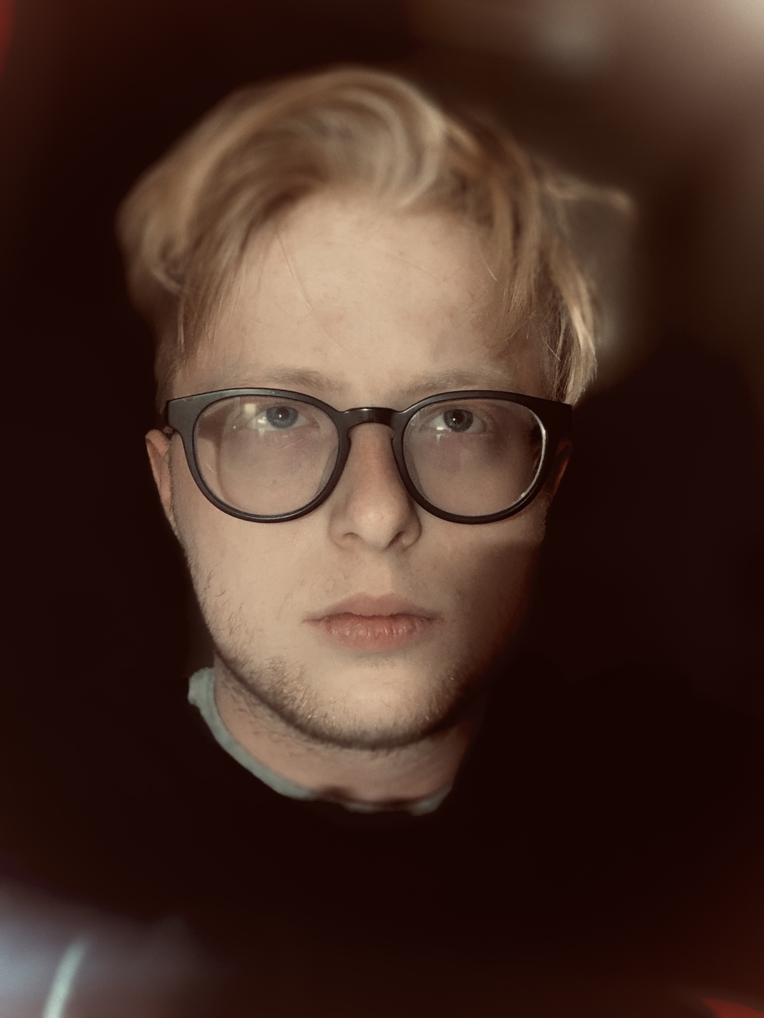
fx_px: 942
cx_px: 382
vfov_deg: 56.8
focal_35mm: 32
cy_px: 509
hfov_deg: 44.2
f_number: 2.2
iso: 250
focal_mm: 2.87
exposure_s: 1/52
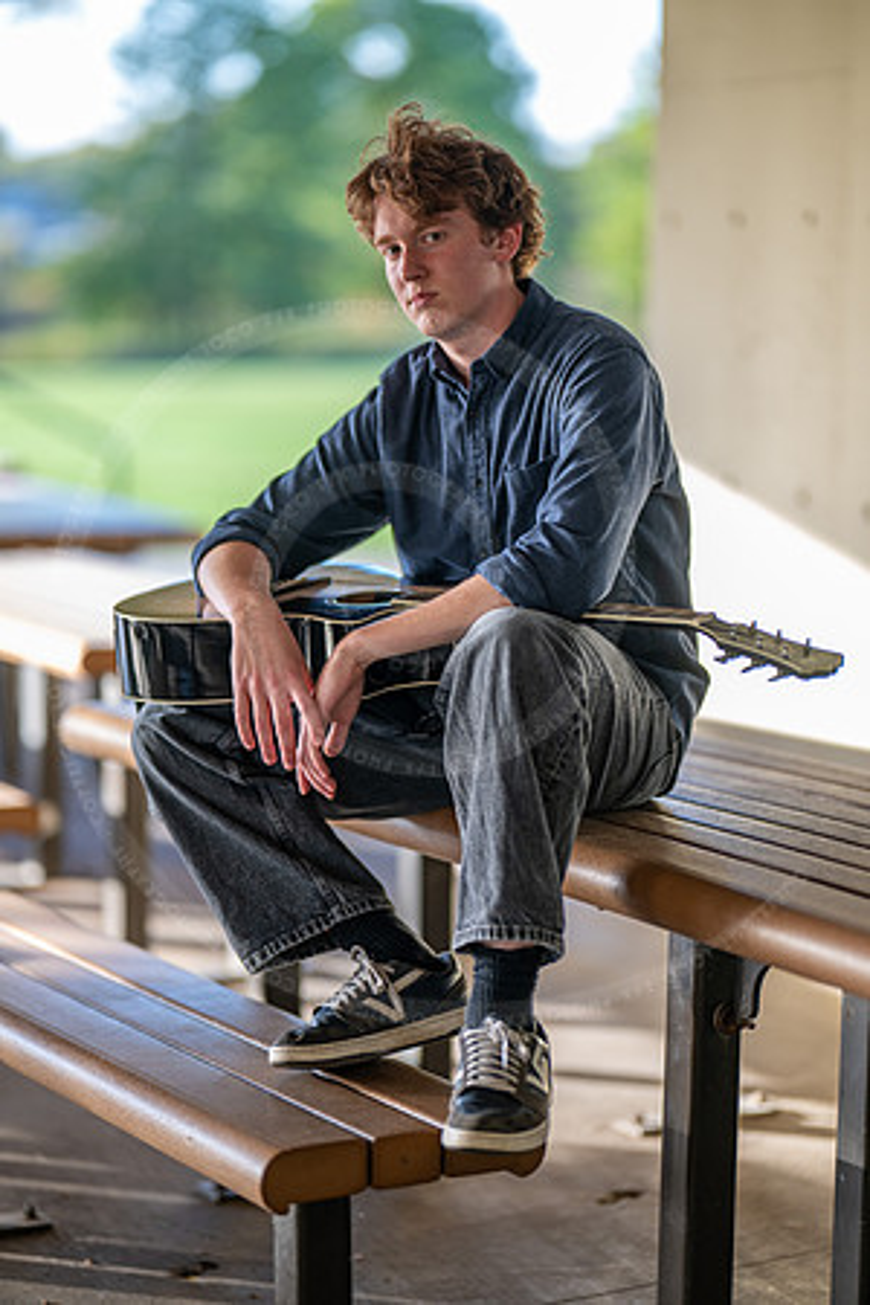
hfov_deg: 16.1
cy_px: 652
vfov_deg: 23.9
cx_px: 435
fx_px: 3081
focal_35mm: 85
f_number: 1.2
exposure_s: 1/500
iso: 125
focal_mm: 85
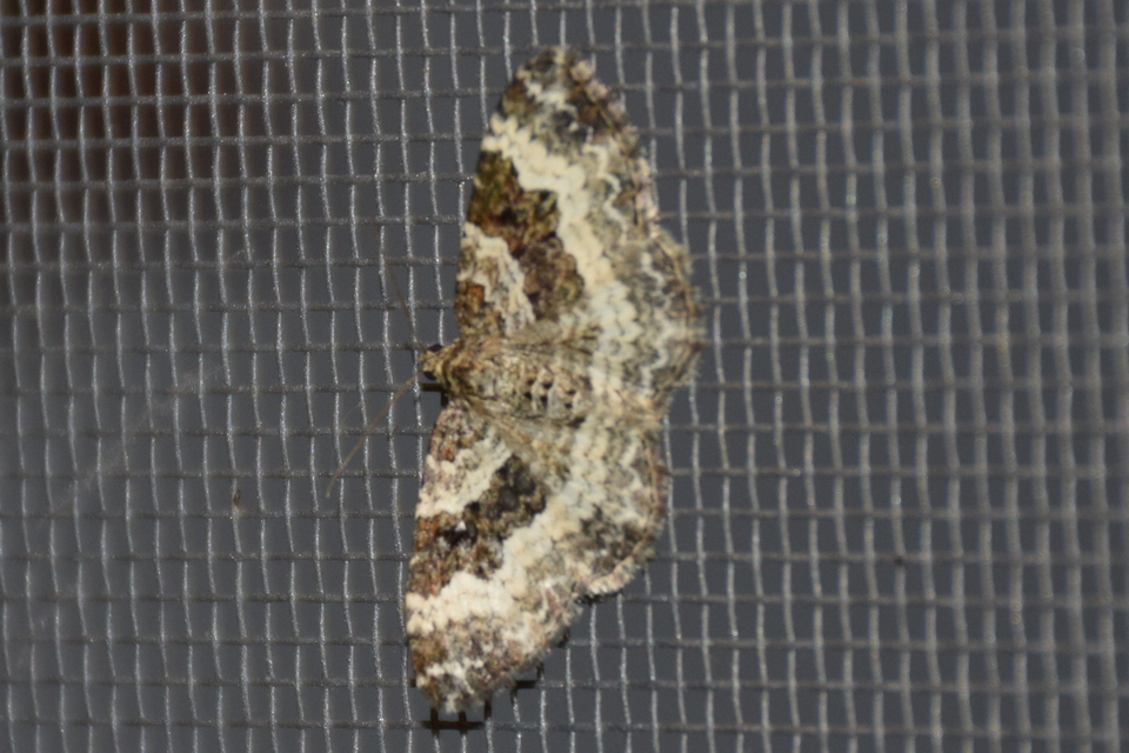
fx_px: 6585
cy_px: 376
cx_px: 564
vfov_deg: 6.5
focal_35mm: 210
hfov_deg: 9.8
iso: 320
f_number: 5.6
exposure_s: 1/60
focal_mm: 140
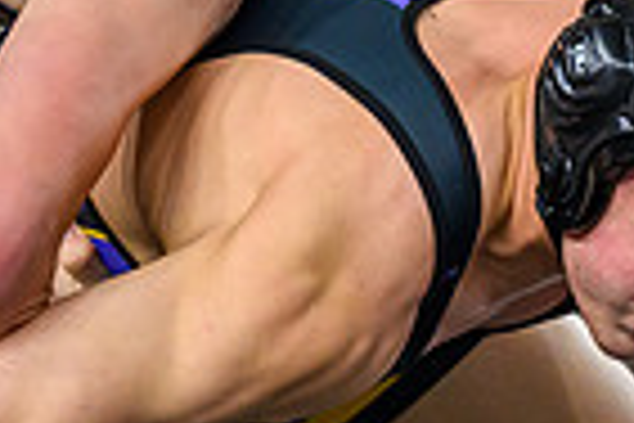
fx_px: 7150
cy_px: 197
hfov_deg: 5.1
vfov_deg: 3.4
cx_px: 649
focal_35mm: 406
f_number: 2.8
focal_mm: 70
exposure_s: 1/800
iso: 2500
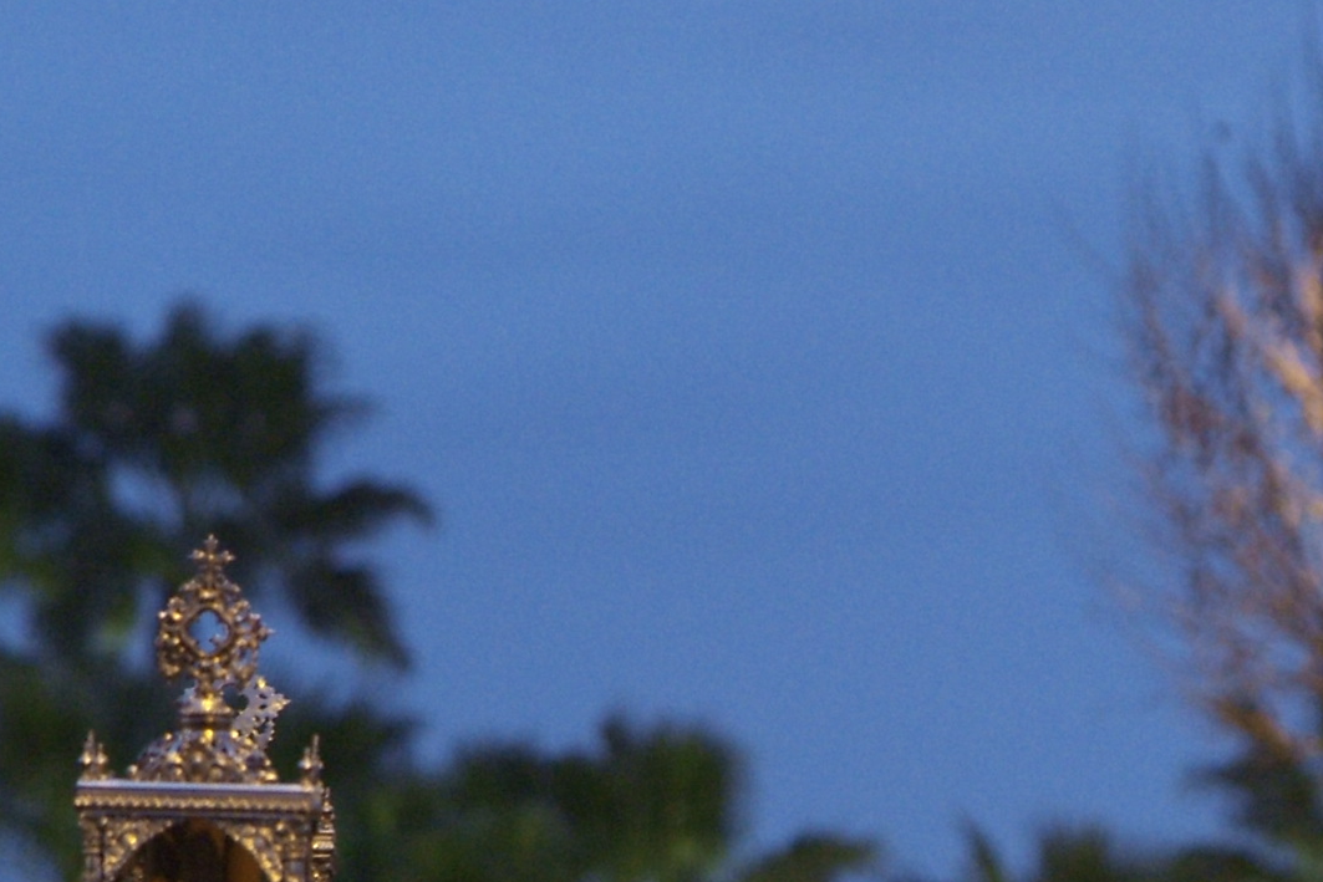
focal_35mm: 377
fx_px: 13856
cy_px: 182
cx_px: 492
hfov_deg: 5.5
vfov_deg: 3.6
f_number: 2.8
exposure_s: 1/60
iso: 1600
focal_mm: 116
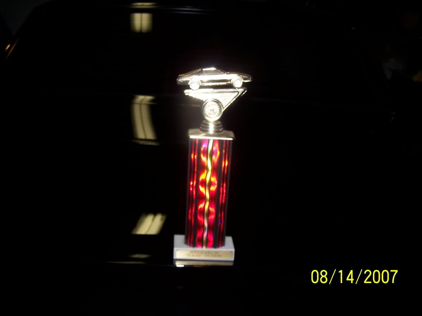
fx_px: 463
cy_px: 158
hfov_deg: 49.0
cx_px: 211
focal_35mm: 38
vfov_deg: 37.7
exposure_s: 1/60
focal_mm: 6.3
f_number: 2.8
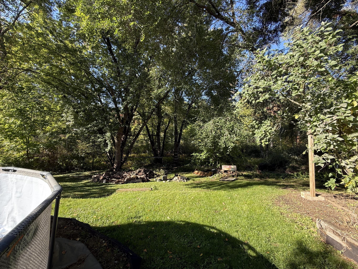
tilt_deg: +1.7
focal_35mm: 14
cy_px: 134
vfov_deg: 85.7
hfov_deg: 102.1
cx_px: 179
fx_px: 145
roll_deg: -1.2
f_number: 2.2
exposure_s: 1/164
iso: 50
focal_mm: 2.22
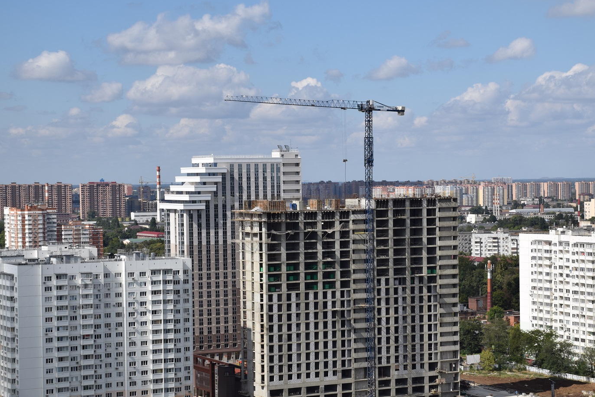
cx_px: 349
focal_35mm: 89
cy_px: 245
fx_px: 1466
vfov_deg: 15.4
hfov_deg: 22.9
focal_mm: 45
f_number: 9
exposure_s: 1/400
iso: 100
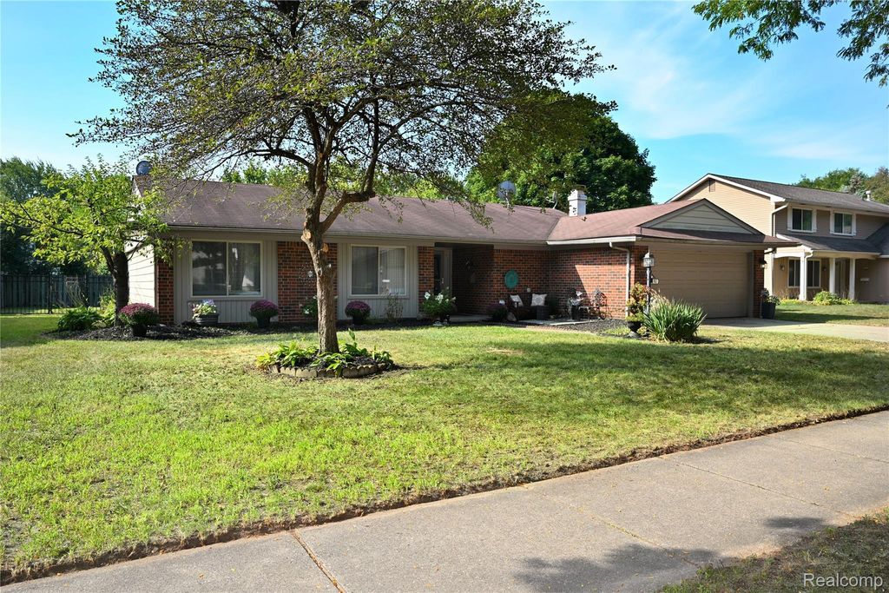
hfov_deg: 72.6
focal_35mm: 24
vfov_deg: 52.2
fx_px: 605
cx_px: 444
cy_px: 296
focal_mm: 24.5
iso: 100
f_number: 9
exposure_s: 1/100
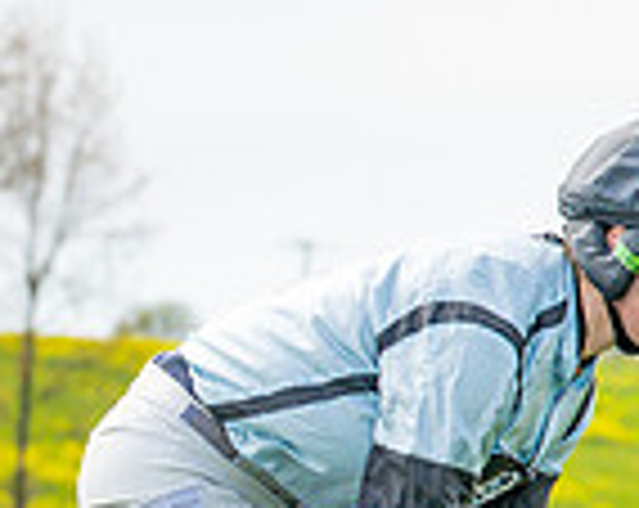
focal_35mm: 470
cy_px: 962
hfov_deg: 4.1
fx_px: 8870
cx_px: 137
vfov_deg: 3.3
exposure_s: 1/1250
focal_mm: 70
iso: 200
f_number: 4
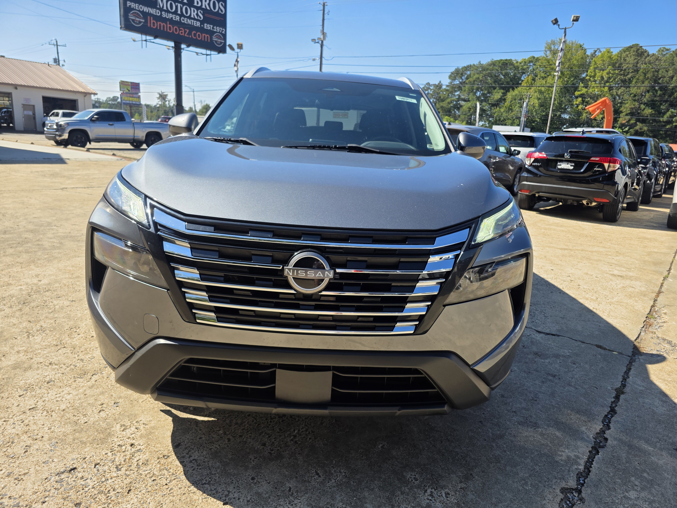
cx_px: 338
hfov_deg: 73.9
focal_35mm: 23
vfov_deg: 58.9
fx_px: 450
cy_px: 254
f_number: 1.7
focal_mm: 6.3
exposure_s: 1/3608
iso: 80
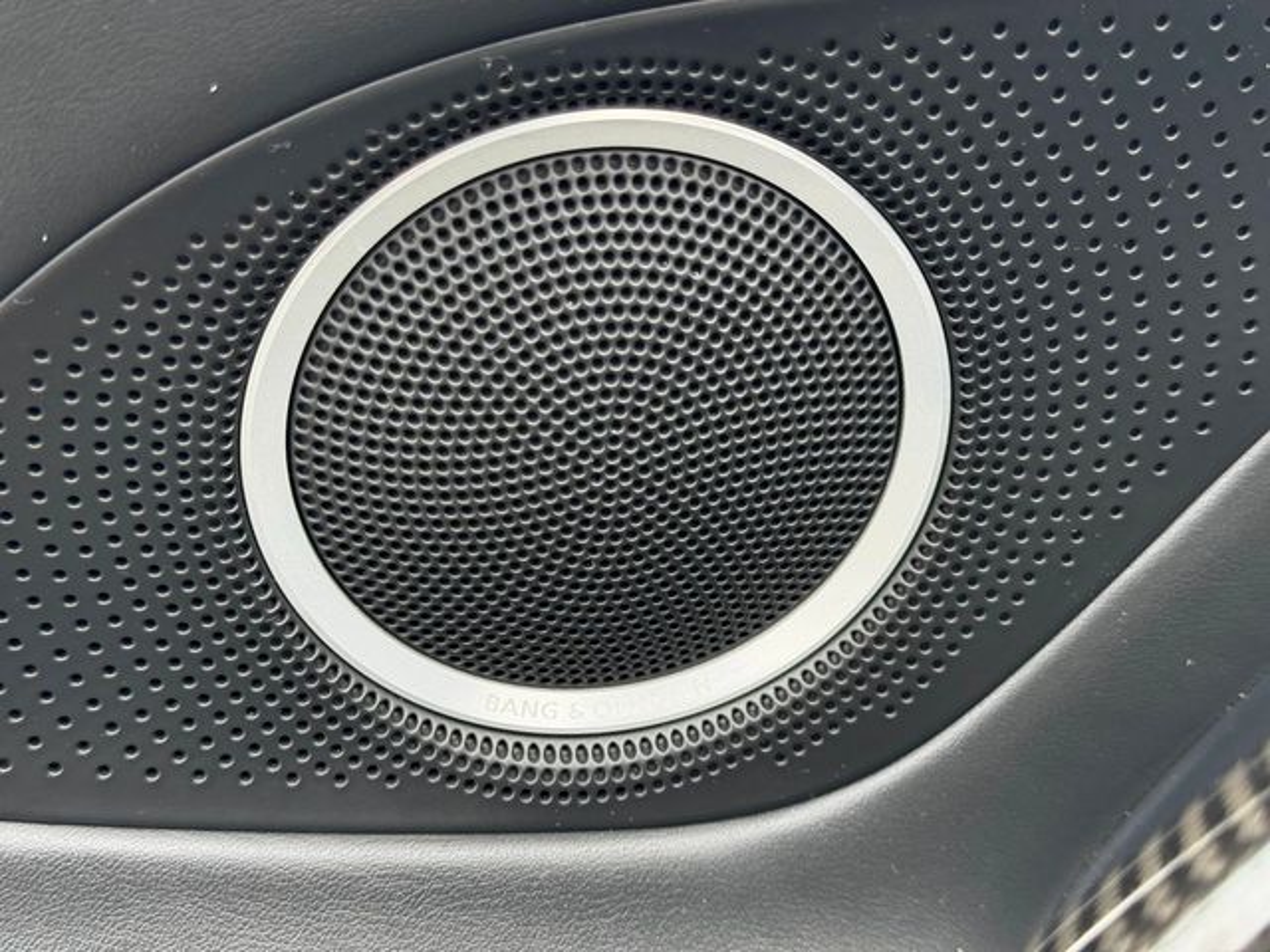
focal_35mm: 48
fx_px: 1761
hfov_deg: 39.7
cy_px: 476
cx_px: 635
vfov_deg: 30.3
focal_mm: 6.76
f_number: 1.78
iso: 64
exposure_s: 1/296
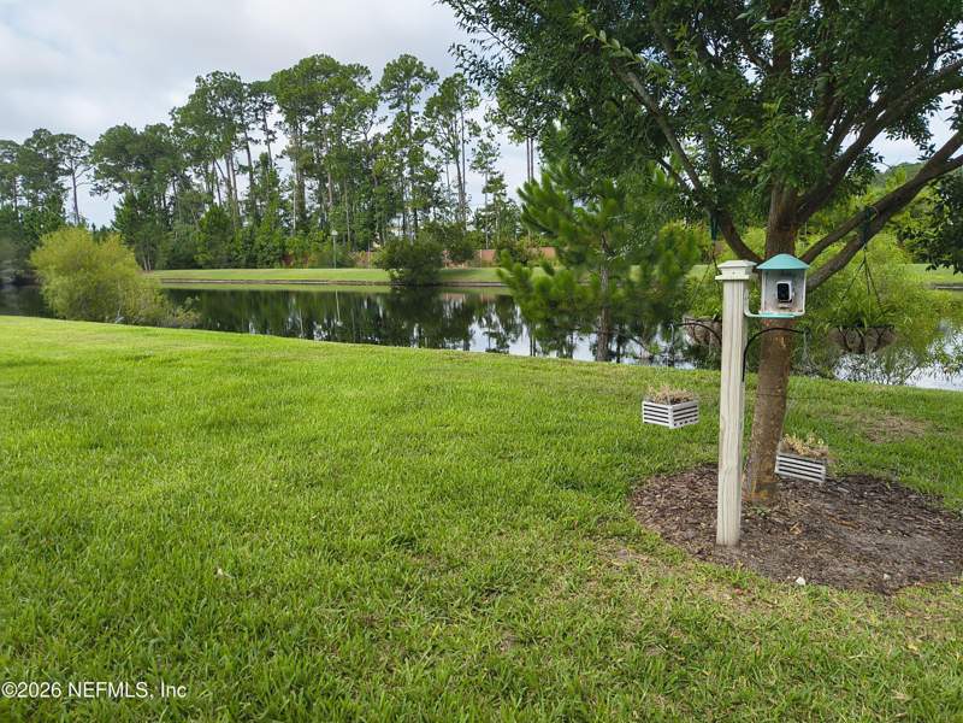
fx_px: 695
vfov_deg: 54.9
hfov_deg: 69.4
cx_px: 482
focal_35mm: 25
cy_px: 362
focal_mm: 4.68
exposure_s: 1/1019
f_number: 1.7
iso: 100
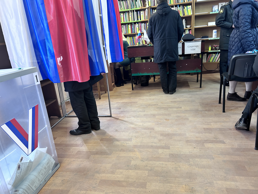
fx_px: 194
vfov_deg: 53.1
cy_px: 97
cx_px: 129
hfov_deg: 67.3
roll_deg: +6.2
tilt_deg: -17.8
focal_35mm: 26
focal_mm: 5.7
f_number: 1.5
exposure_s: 1/50
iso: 125
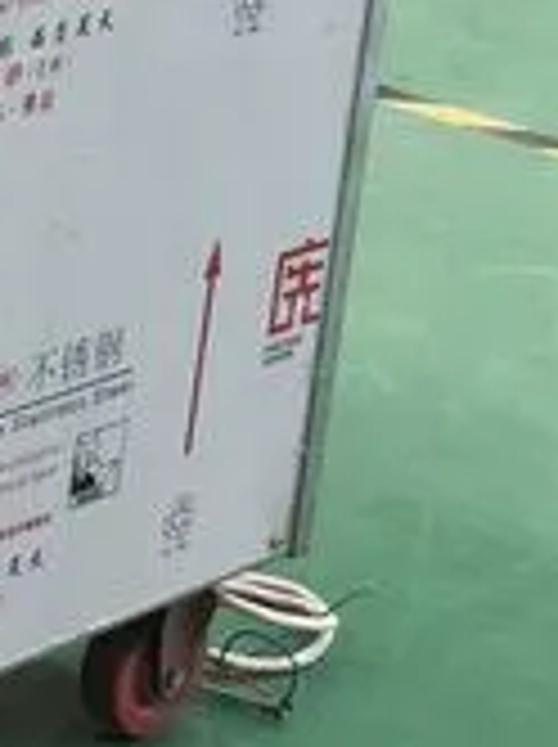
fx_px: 4870
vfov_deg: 8.7
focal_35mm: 226
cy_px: -72
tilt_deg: -16.5
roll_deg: -5.8
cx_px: -508
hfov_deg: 6.4
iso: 64
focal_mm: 6
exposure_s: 1/60
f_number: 2.4
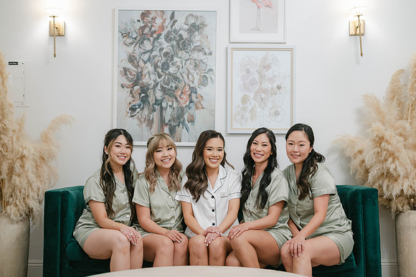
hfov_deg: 39.4
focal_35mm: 50
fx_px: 581
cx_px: 208
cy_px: 138
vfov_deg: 26.8
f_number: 2
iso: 1000
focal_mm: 50
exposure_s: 1/125
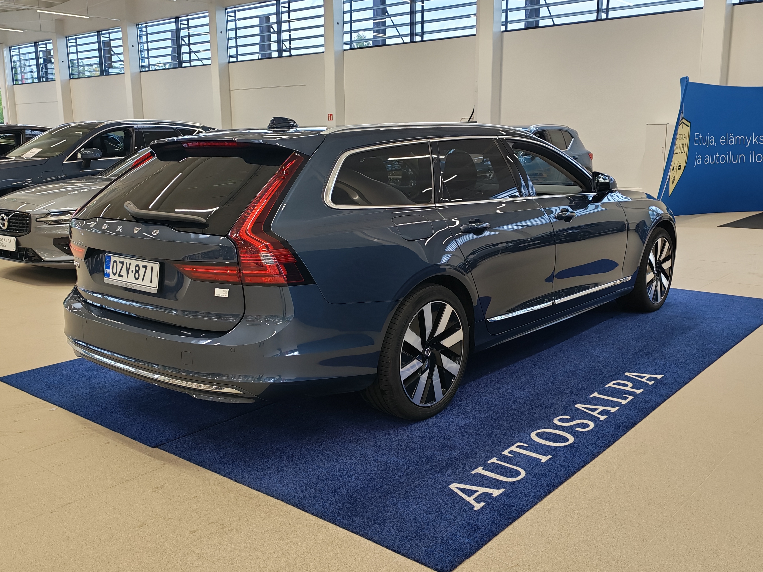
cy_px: 286
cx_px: 382
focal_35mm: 34
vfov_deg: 41.8
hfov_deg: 54.0
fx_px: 749
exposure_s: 1/100
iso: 125
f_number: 1.9
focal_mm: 6.12
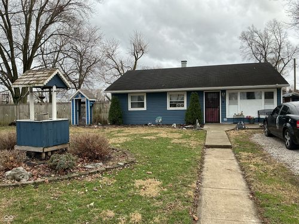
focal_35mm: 29
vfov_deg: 48.2
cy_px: 112
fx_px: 250
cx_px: 150
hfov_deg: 61.7
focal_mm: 3
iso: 25
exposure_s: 1/380
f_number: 1.8
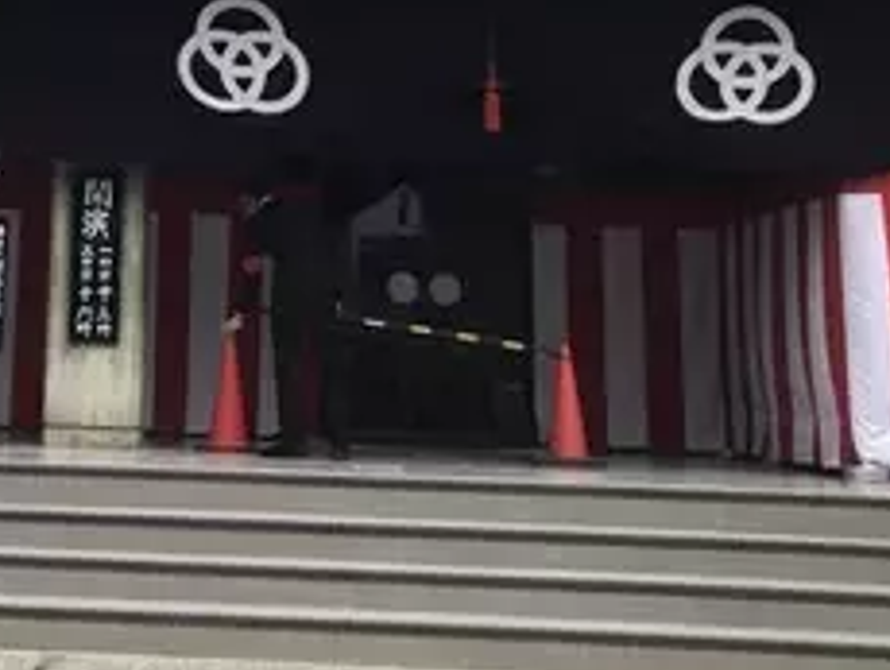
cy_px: -97
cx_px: 97
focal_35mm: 73
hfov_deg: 25.8
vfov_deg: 19.2
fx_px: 1879
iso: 20
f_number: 1.8
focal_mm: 3.99
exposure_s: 1/1018
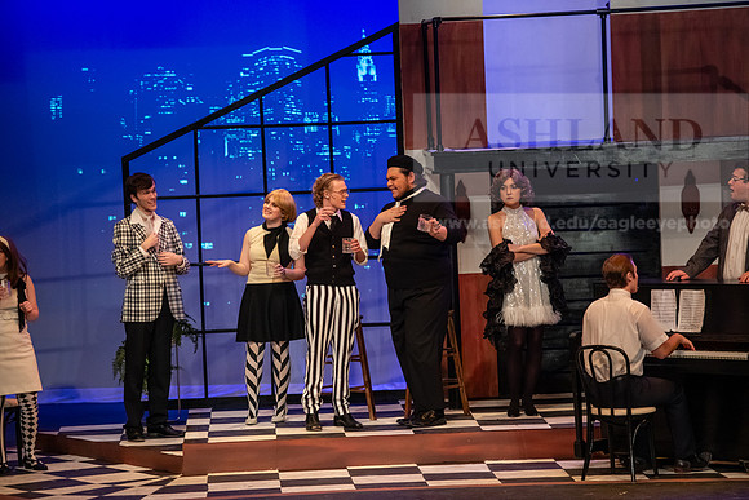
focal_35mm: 175
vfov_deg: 7.9
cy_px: 250
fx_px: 3642
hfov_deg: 11.7
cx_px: 374
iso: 3200
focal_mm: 175
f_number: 3.2
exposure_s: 1/200
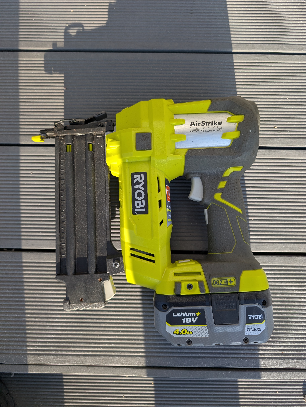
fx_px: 282
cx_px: 153
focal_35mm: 24
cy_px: 204
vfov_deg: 71.5
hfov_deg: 56.9
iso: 19
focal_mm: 6.9
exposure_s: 1/362
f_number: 1.68
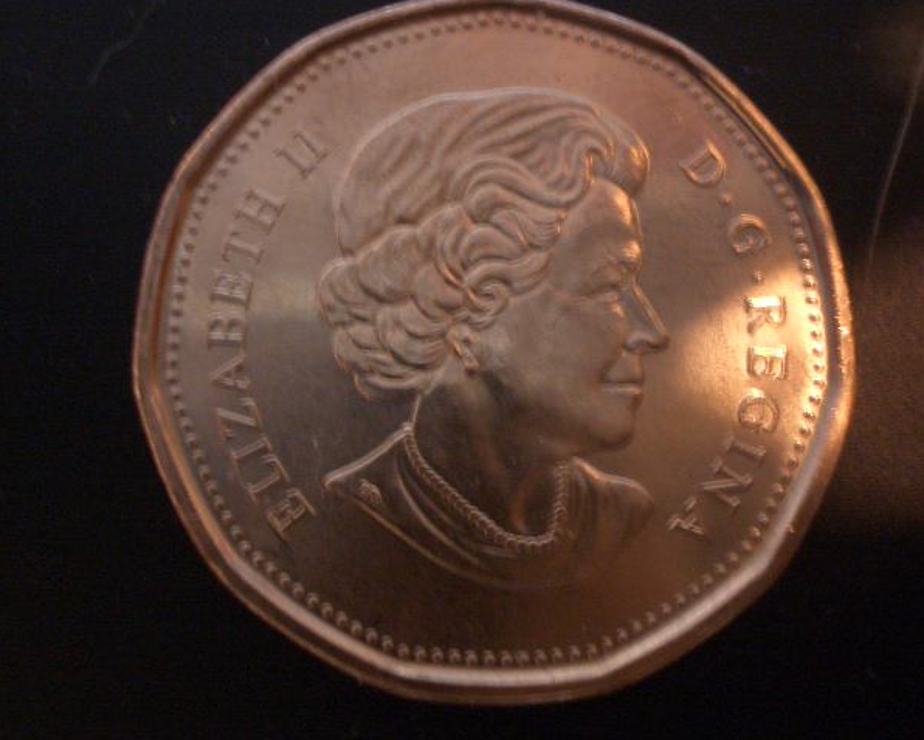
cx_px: 468
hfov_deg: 29.1
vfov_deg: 23.5
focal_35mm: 65
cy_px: 369
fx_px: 1778
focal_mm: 10.2
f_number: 3.5
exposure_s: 1/8
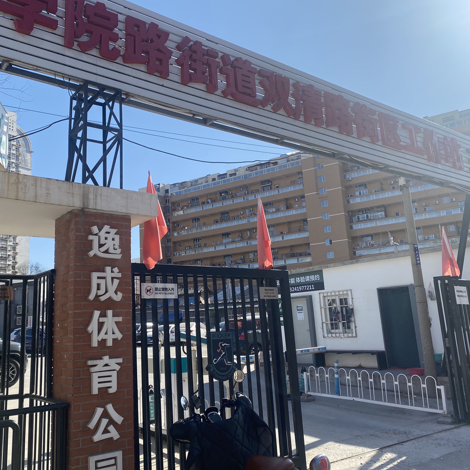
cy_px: 233
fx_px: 476
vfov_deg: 52.5
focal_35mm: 31
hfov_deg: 51.9
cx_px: 175
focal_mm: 4.25
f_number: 1.8
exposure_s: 1/2066
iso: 32
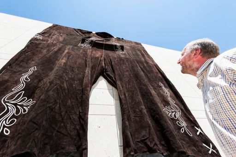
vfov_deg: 73.7
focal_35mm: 16
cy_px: 78
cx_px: 118
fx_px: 105
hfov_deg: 96.8
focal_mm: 16
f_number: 9
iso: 200
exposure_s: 1/250
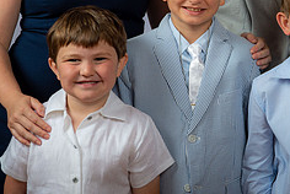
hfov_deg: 13.4
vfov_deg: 9.0
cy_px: -21
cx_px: 222
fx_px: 1226
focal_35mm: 152
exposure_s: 1/200
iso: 250
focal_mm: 62
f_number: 6.3
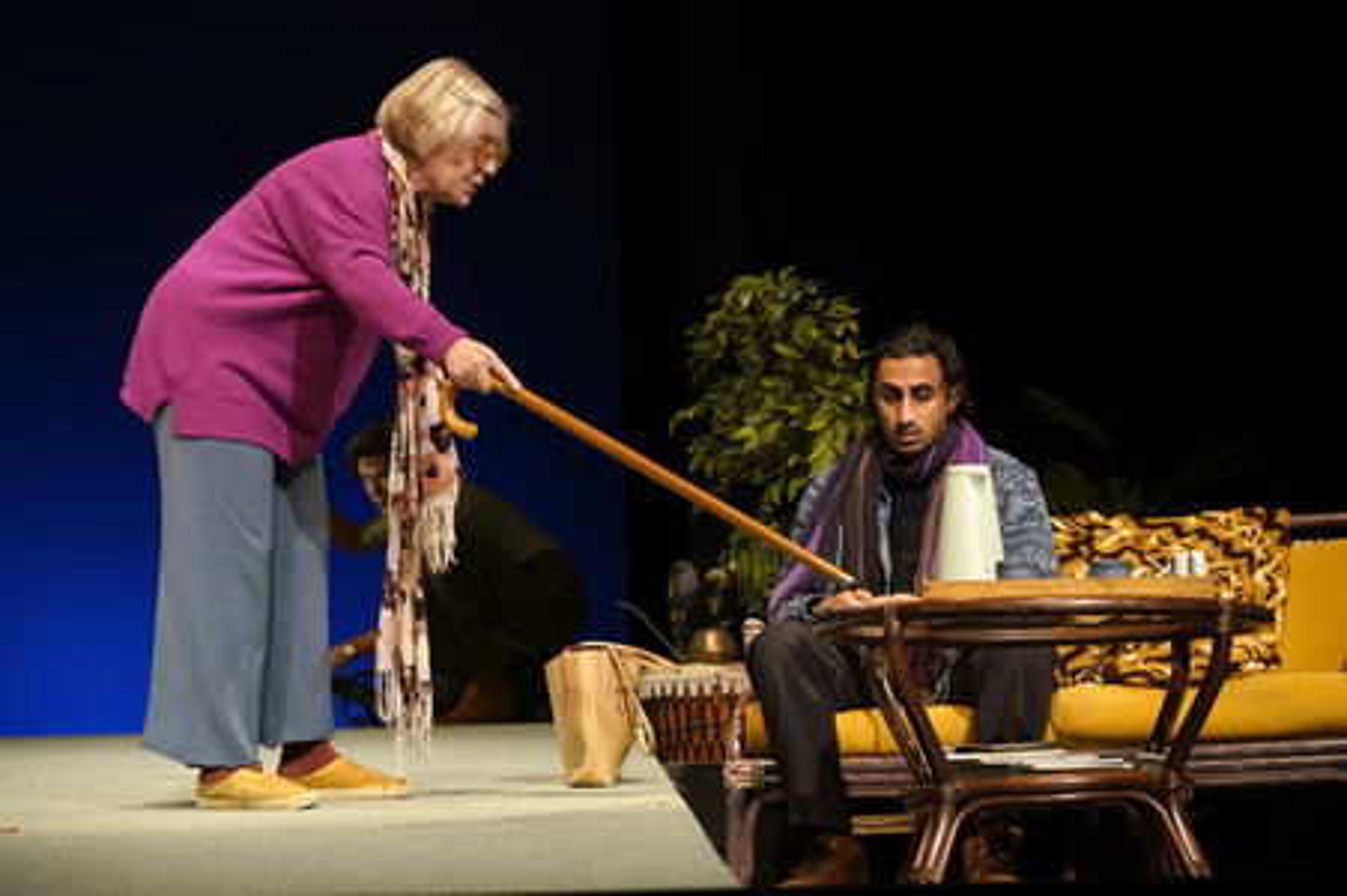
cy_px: 448
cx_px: 674
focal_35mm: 109
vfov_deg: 12.5
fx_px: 4075
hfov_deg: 18.8
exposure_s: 1/200
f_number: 5.6
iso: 1600
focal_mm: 109
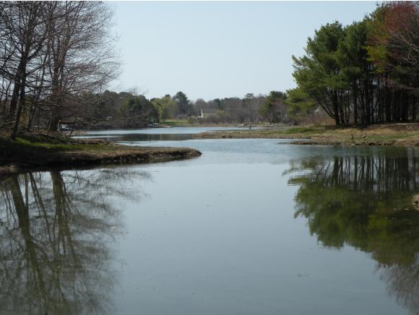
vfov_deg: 22.0
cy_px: 158
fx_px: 812
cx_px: 210
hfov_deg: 28.9
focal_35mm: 67
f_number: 6.3
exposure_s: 1/273
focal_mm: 11.9
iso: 64
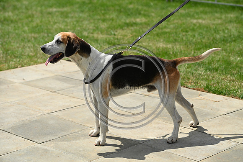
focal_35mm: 102
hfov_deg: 20.0
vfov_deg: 13.4
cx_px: 122
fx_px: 689
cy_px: 81
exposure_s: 1/1250
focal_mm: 102
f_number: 4.5
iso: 110
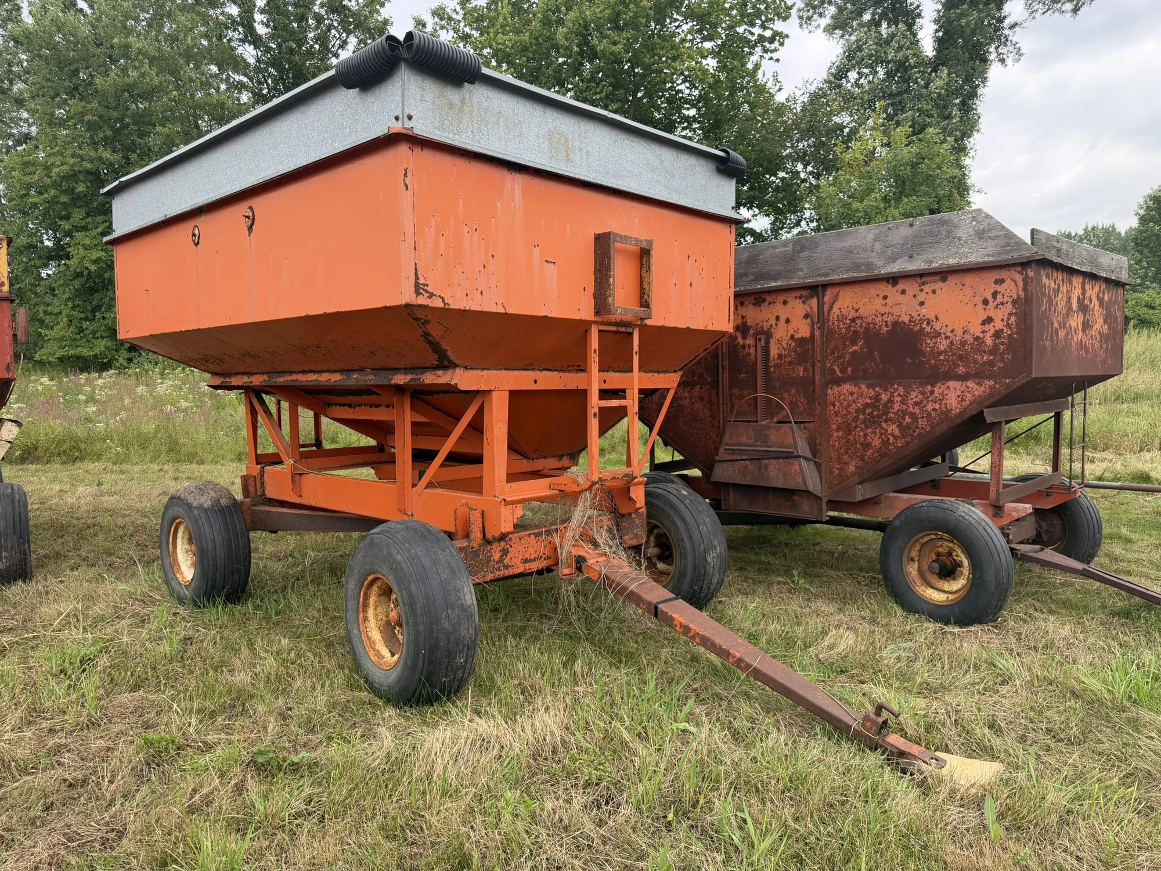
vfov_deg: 56.8
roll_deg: +3.4
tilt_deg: -3.8
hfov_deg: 71.6
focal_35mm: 24
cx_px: 580
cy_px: 436
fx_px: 805
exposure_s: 1/1139
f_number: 1.78
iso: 100
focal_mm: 6.76
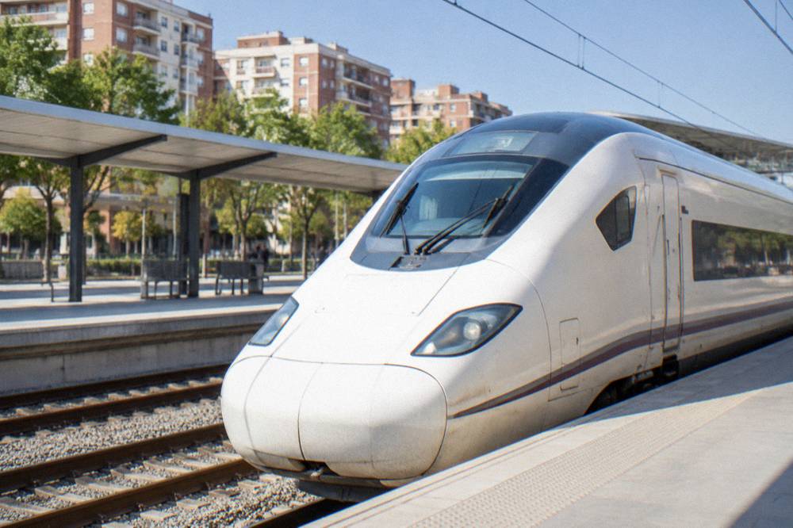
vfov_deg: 33.4
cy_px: 264
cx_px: 396
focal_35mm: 40
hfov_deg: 48.5
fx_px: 881
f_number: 11
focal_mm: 40
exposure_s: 1/125
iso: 100
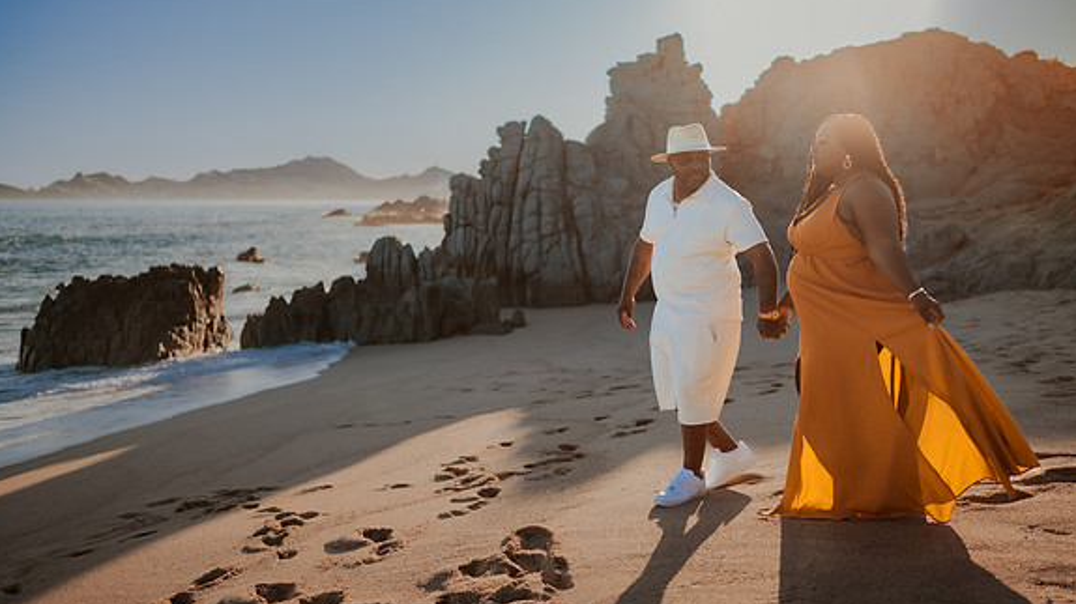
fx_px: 1055
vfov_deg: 31.9
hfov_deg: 54.0
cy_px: 259
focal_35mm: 37
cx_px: 535
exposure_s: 1/4000
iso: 100
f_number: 1.8
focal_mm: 35
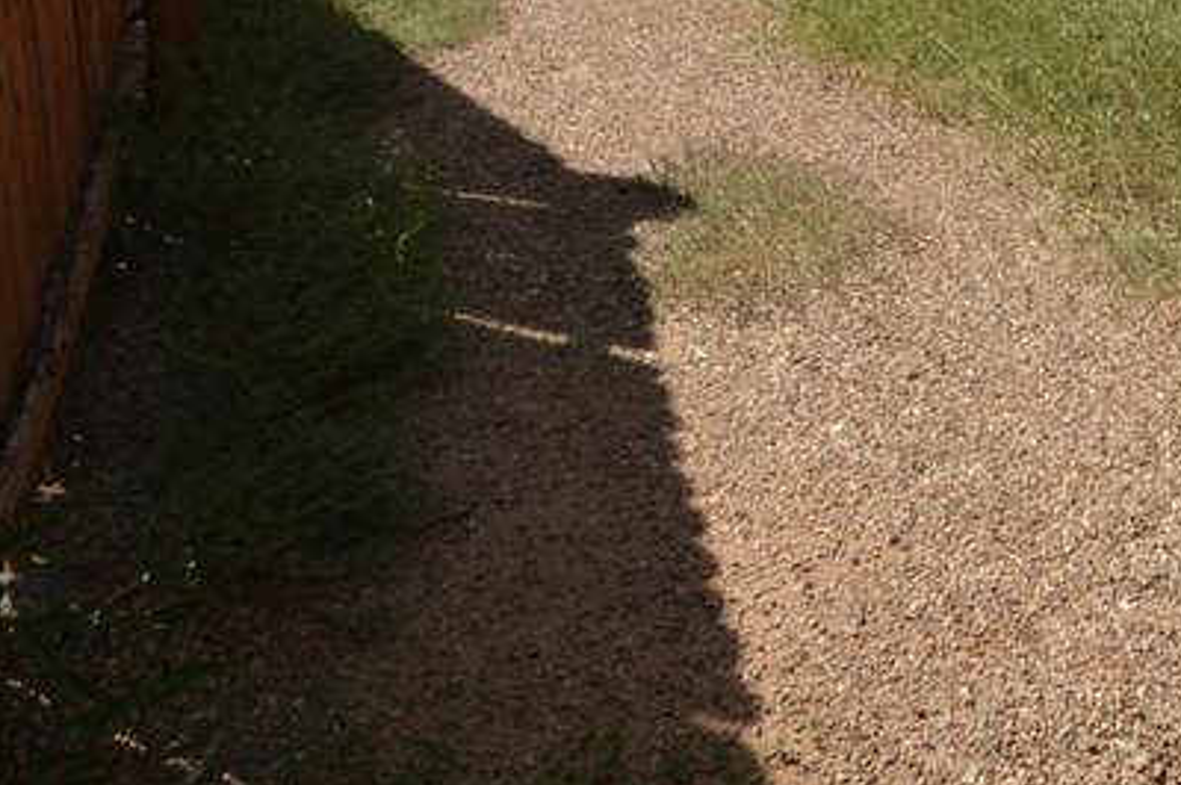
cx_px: 1199
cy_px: -356
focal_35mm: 48
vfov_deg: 23.2
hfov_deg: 36.7
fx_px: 1573
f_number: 9
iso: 100
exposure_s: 1/200
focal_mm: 10
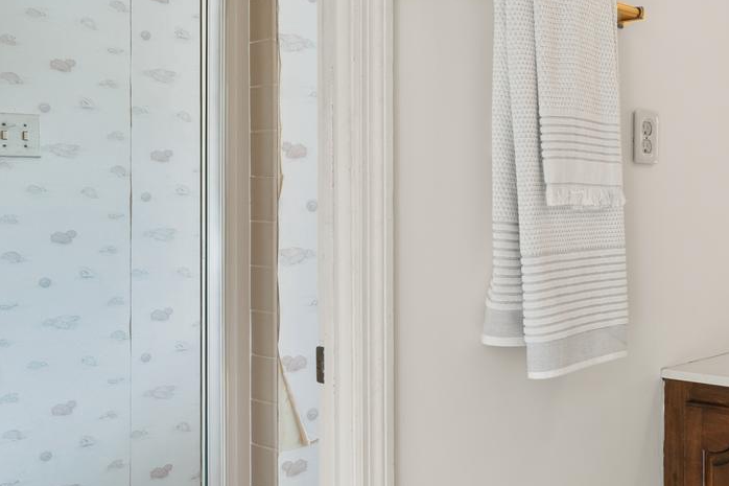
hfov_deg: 37.8
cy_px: 217
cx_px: 784
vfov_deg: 30.5
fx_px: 891
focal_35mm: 44
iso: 100
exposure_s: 1.6
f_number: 8
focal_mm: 15
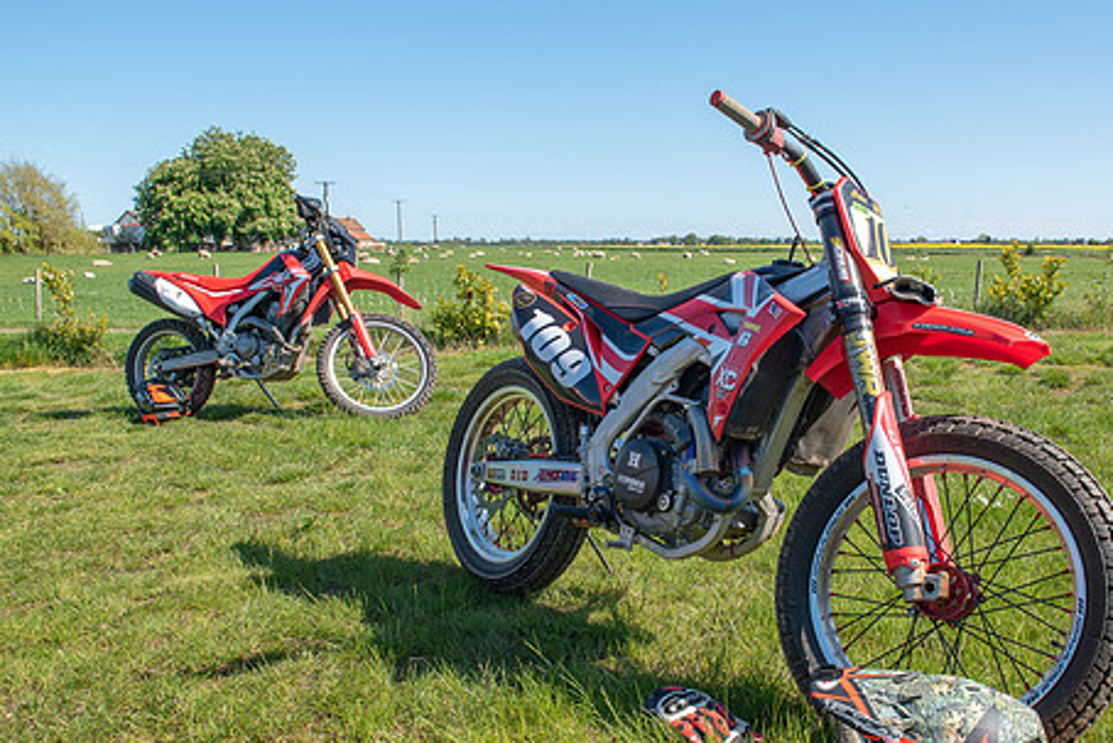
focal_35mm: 32
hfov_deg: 58.1
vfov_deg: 41.0
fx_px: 990
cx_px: 686
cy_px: 440
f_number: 8
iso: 100
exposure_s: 1/160
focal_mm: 24
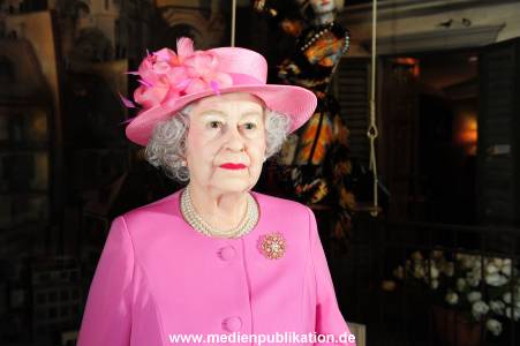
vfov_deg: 33.4
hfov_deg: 48.5
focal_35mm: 40
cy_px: 173
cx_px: 260
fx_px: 577
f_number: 5.6
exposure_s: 1/50
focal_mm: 40
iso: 1250
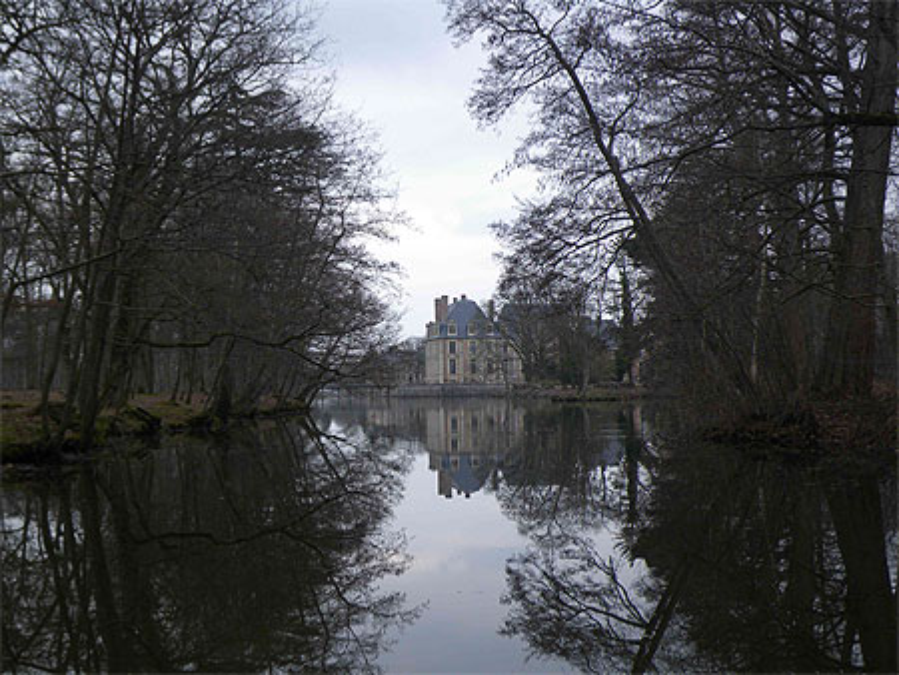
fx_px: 1091
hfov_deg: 44.8
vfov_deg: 34.4
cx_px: 450
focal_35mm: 42
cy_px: 338
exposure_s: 1/60
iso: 50
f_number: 4.2
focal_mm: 7.5
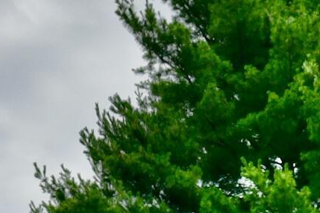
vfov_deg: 10.2
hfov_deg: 20.8
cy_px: 639
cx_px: 149
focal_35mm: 98
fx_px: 871
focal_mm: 14
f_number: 11
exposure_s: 1/1000
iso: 800
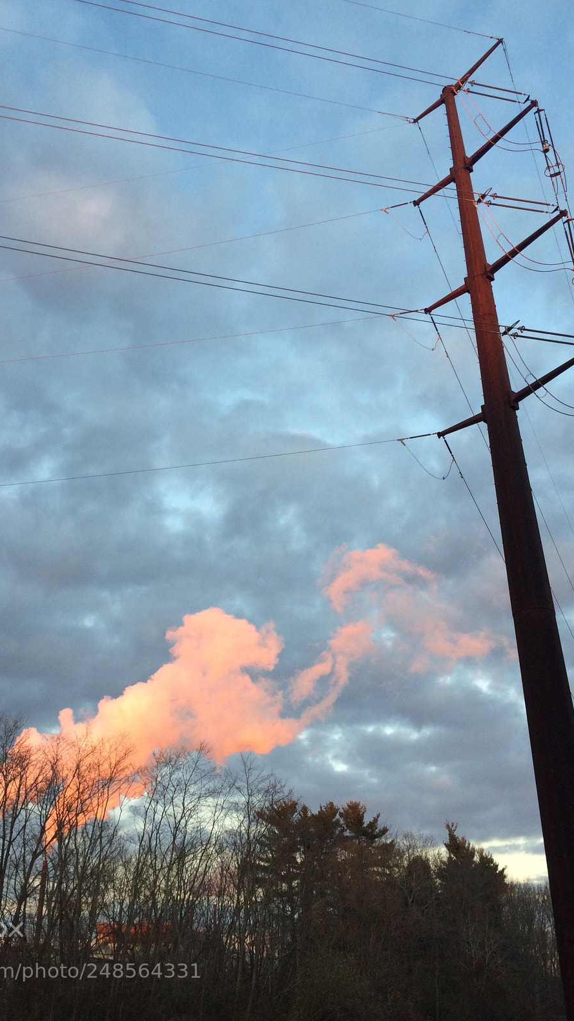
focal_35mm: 32
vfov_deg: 61.0
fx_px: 866
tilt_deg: +27.9
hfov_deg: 36.6
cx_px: 251
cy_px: 505
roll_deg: +0.5
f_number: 2.2
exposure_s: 1/120
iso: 50
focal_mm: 4.15
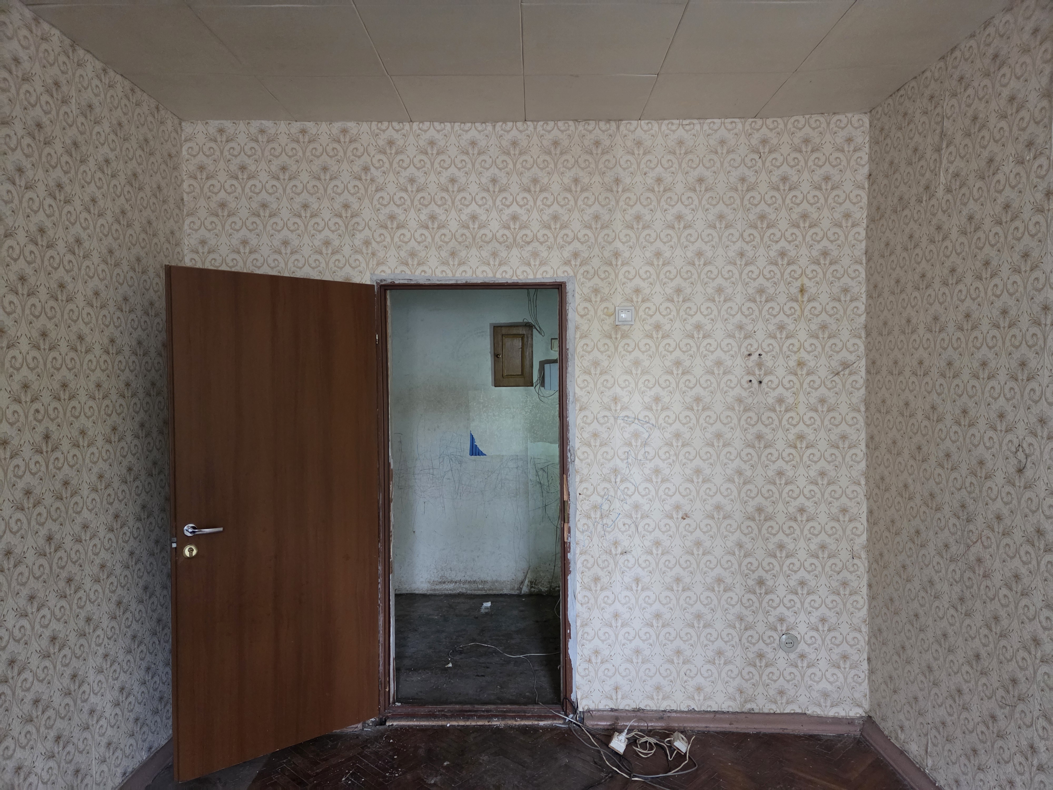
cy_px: 395
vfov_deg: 58.9
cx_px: 526
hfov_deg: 73.9
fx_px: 700
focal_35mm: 23
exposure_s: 1/100
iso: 1000
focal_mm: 5.4
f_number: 1.8
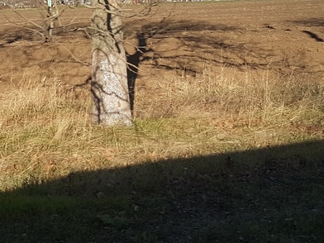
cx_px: 105
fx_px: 636
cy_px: -64
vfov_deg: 20.0
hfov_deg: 28.4
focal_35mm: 68
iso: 40
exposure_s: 1/1100
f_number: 1.7
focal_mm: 4.2
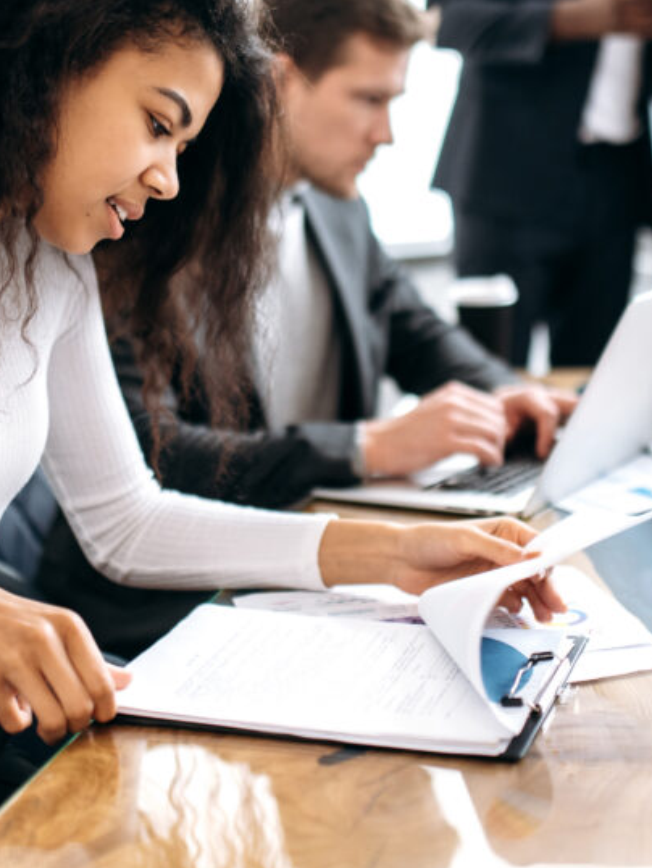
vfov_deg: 30.2
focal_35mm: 64
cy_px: 353
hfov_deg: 22.9
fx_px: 1606
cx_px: 341
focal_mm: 35
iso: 640
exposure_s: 1/125
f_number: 1.4
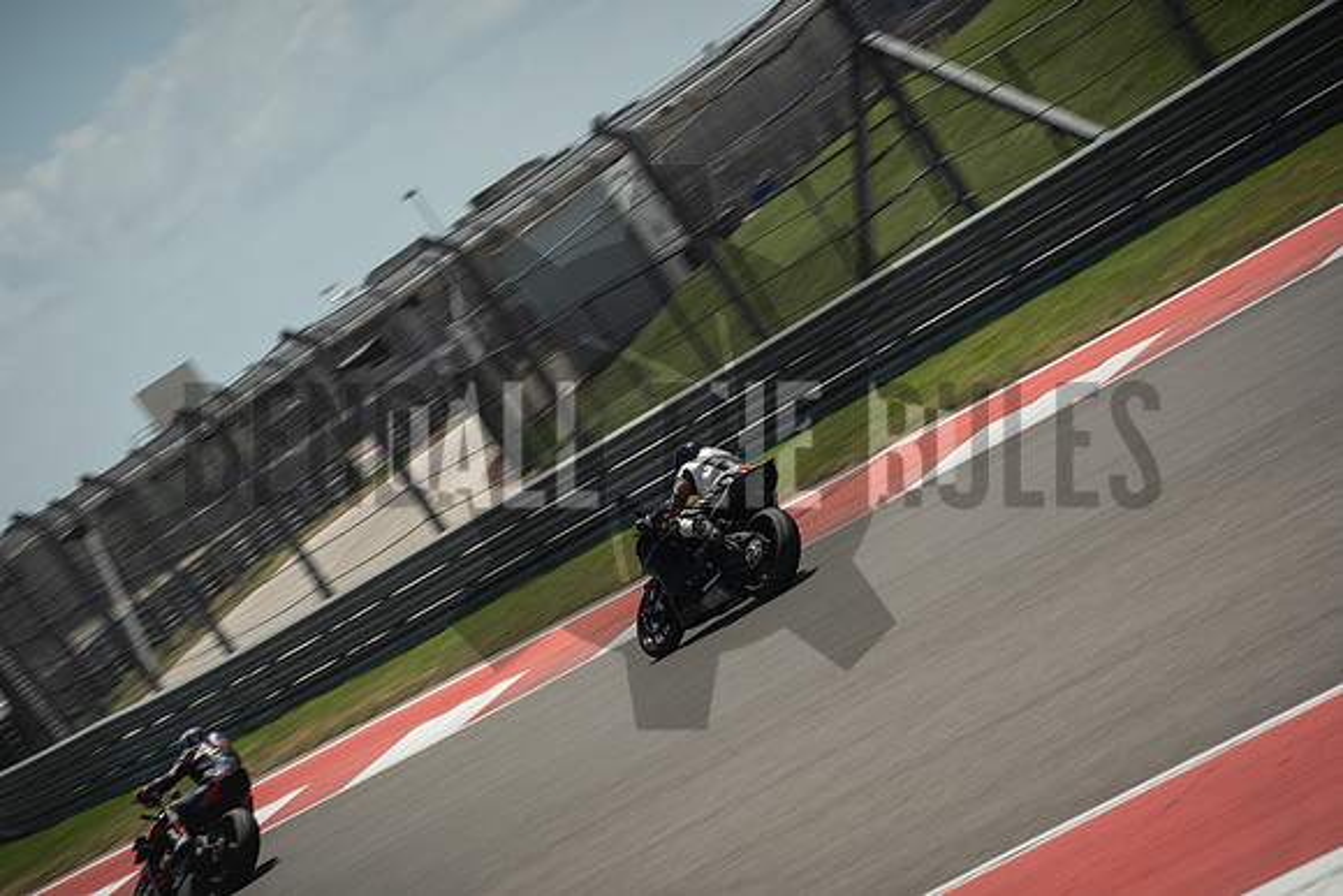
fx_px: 5783
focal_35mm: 155
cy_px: 448
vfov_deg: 8.9
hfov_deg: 13.2
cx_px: 672
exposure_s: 1/200
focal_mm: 103.6
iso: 125
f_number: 8
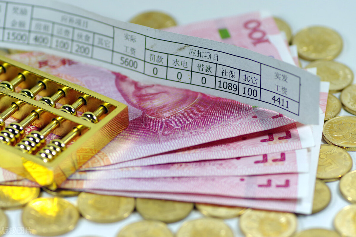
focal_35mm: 150
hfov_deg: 13.7
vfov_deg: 9.1
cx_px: 178
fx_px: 1482
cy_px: 118
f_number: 4
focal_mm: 100
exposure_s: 1/160
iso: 400
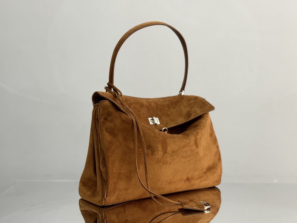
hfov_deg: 39.7
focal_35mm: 48
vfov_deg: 30.3
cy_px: 112
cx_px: 148
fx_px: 412
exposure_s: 1/60
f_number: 1.78
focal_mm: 6.76
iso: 125
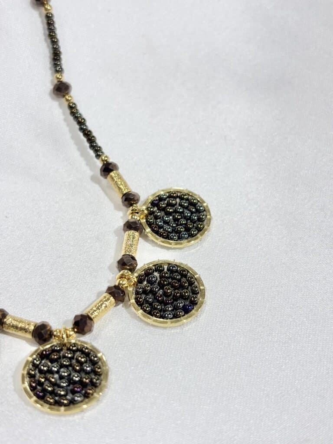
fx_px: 667
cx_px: 166
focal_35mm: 52
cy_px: 222
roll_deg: +3.0
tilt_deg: -35.7
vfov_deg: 36.8
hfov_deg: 28.0
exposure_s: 1/271
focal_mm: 5.96
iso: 32
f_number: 1.6
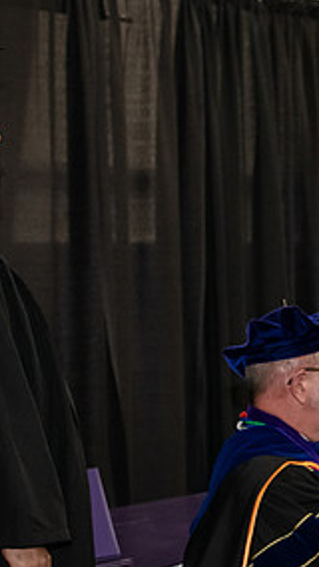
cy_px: 300
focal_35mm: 150
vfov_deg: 14.3
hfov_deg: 7.9
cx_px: 560
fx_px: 2253
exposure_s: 1/200
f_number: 5
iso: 2500
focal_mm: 70
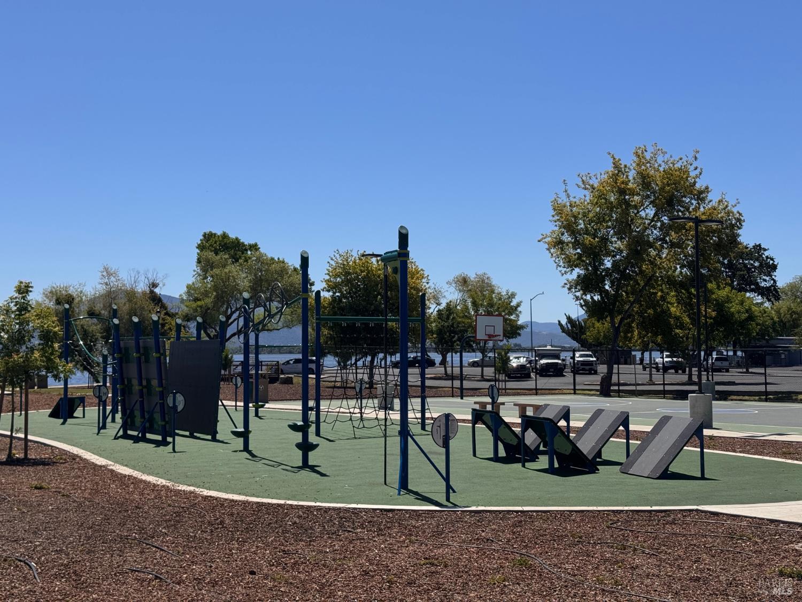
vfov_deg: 30.3
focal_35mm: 48
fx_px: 1112
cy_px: 301
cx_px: 401
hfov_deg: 39.7
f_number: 1.78
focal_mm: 6.76
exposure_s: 1/7092
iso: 64
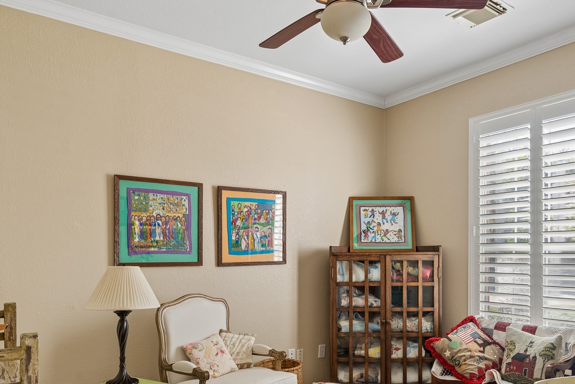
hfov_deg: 65.3
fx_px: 447
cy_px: 256
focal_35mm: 28
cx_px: 320
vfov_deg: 45.7
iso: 200
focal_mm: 18
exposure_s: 1/5
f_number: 8
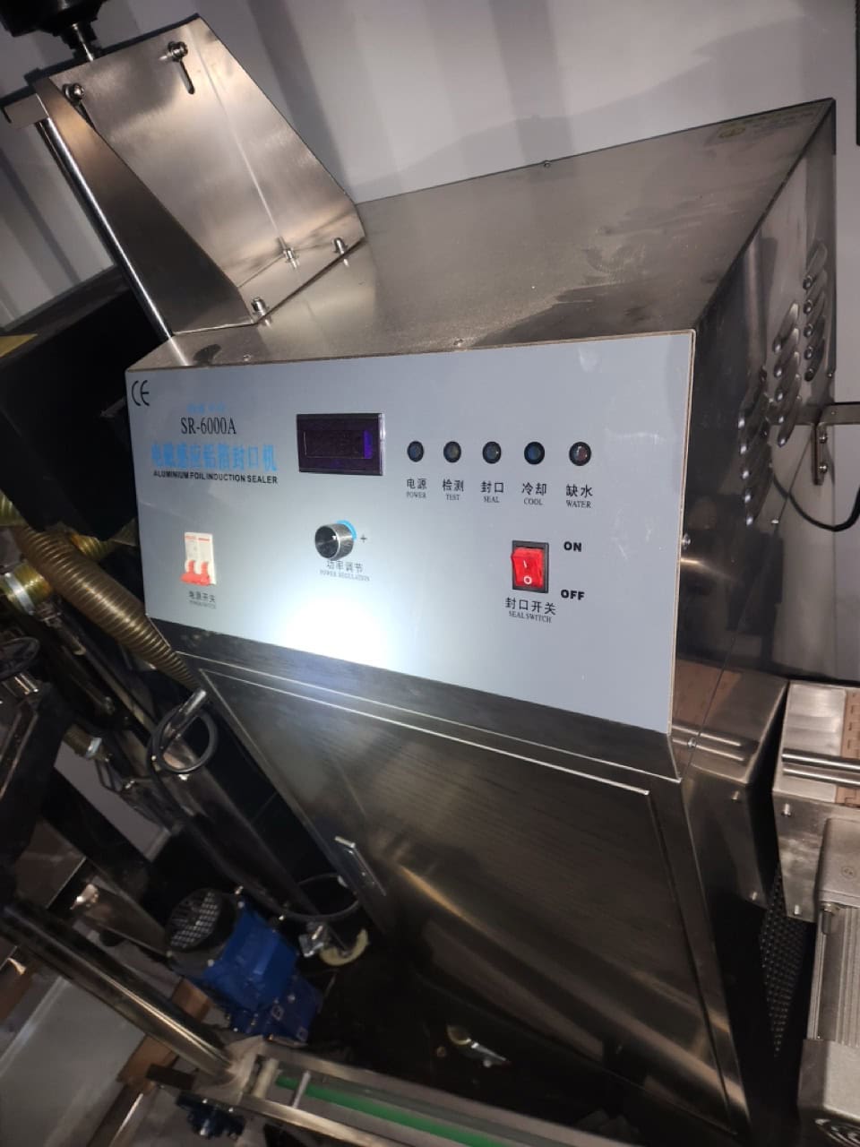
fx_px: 762
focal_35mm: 23
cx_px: 430
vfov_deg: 73.9
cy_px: 574
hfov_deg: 58.9
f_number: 1.8
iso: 200
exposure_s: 1/10
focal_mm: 5.4
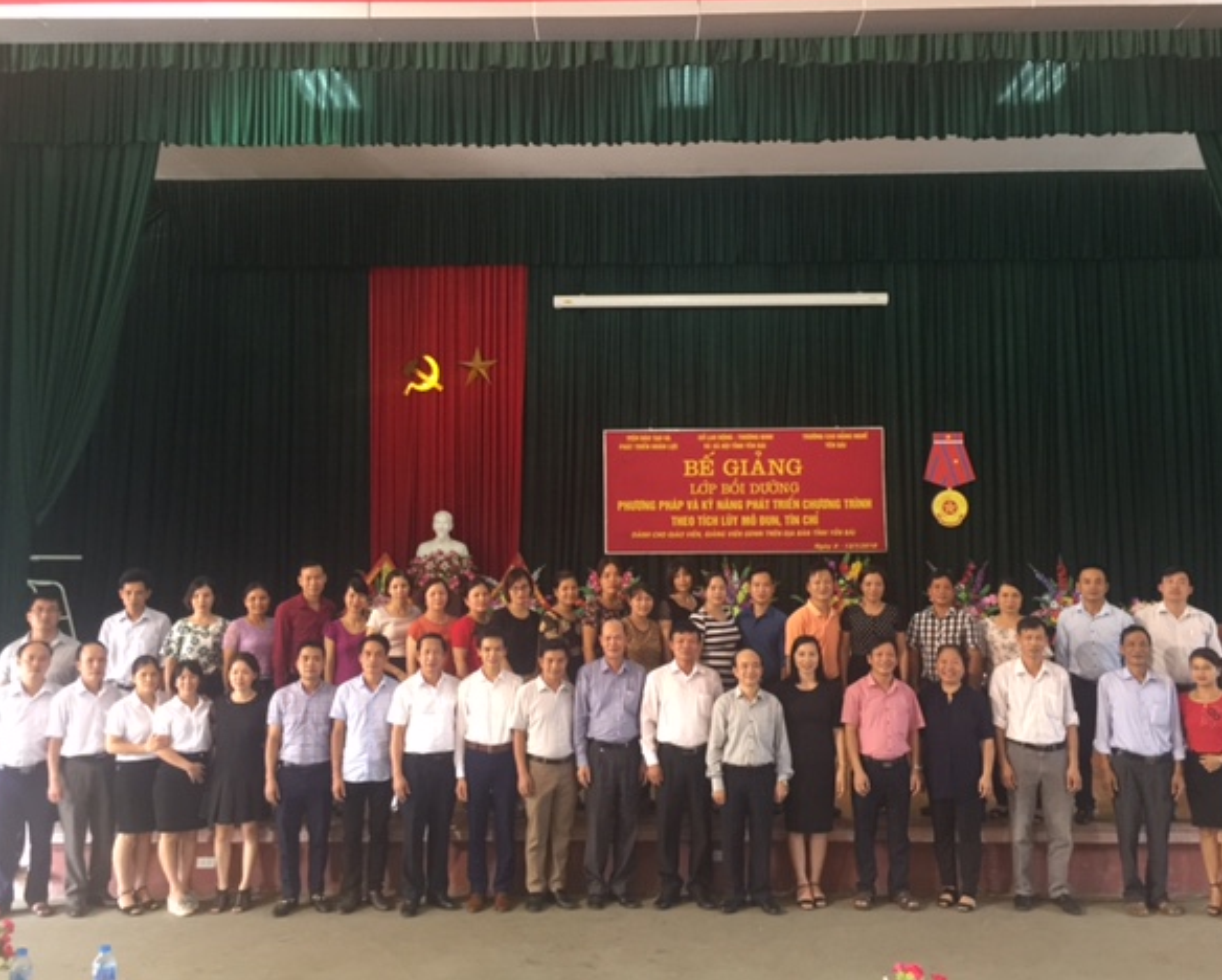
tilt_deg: +4.5
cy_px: 480
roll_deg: -1.2
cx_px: 613
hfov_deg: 57.1
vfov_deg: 47.2
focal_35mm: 31
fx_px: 1122
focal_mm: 4.15
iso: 125
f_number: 2.2
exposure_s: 1/17
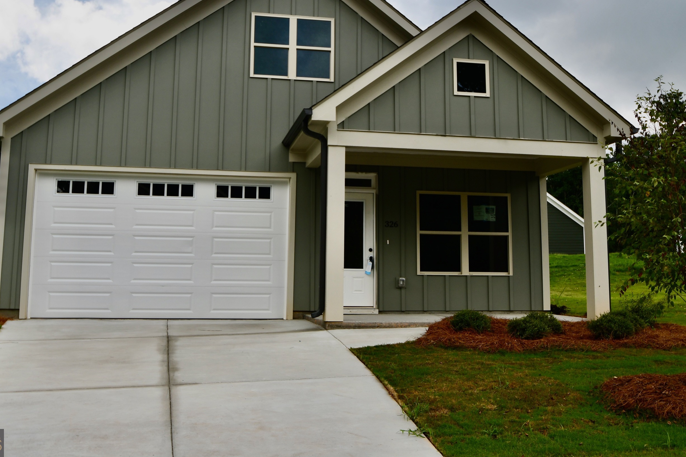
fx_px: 743
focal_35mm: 39
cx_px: 349
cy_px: 170
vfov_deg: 34.0
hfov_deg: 49.6
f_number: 8
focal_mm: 21
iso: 110
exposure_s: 1/250
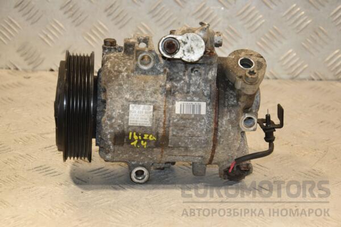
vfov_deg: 13.8
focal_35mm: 99
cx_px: 170
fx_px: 938
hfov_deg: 20.6
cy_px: 114
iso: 800
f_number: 6.3
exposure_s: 1/160
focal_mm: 66
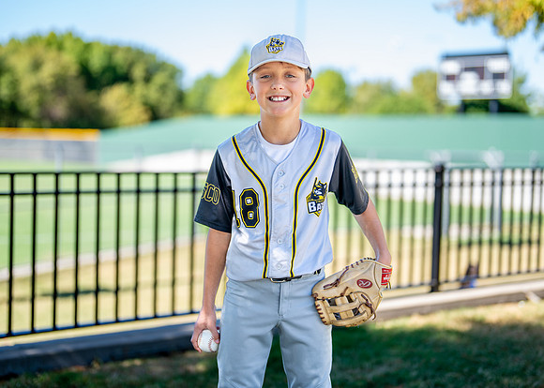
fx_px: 919
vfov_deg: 23.9
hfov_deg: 33.0
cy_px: 176
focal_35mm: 59
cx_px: 276
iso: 100
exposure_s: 1/1600
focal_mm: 50
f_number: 1.2
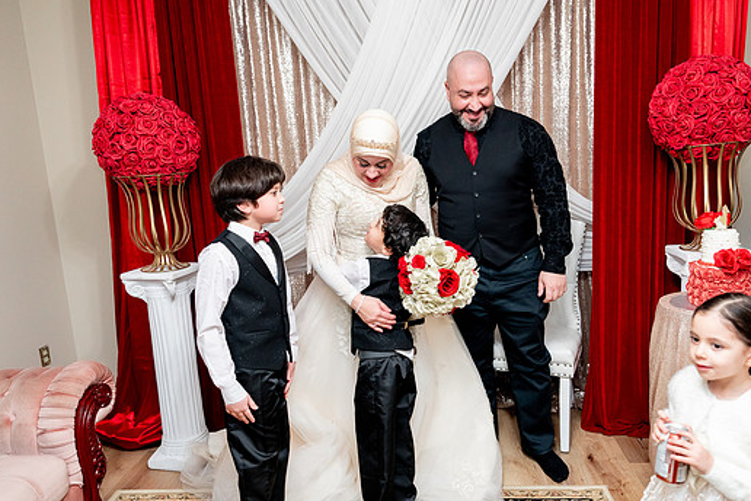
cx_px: 405
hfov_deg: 67.3
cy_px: 253
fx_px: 563
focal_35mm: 27
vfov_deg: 47.9
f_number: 2.8
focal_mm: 24
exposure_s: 1/160
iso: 1600
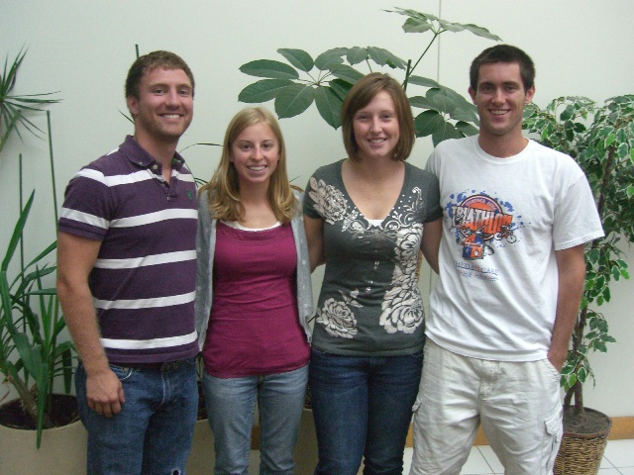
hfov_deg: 49.0
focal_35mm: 38
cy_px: 238
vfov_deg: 37.7
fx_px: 696
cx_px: 317
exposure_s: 1/125
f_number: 2.8
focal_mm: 7.9
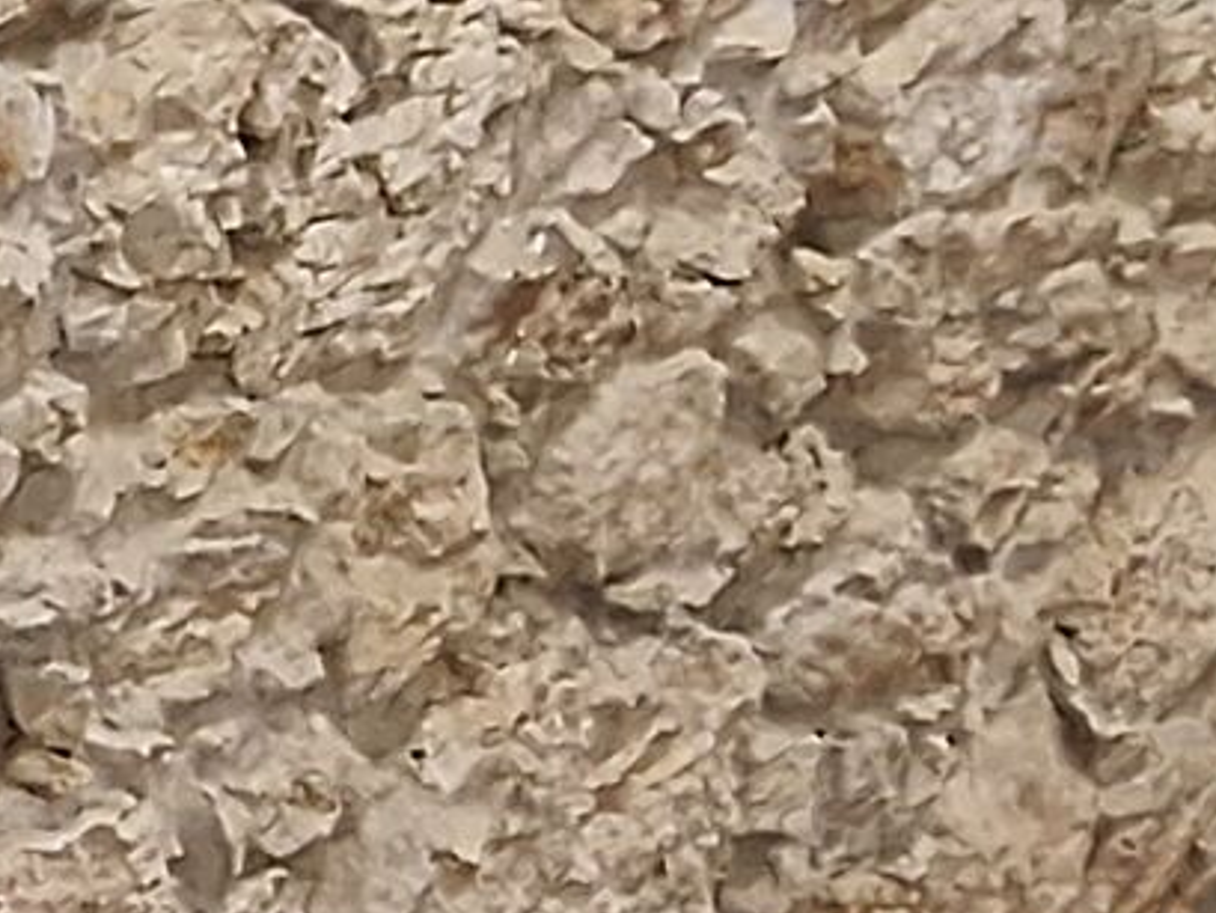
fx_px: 3127
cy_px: 407
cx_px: -1195
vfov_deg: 16.6
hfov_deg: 16.7
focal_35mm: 89
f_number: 2.2
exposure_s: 1/33
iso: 200
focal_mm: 1.74
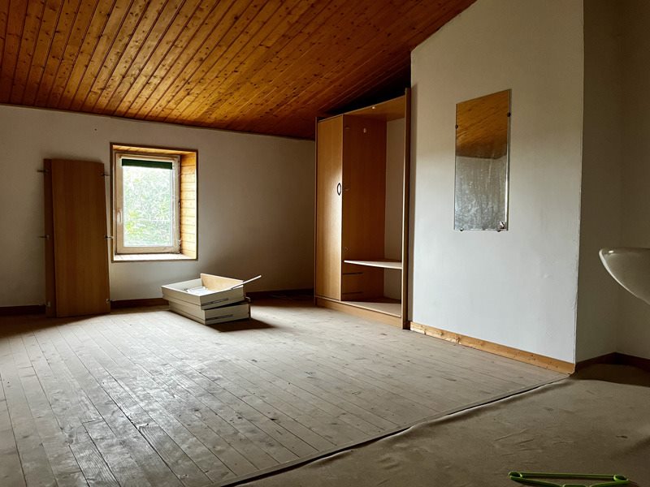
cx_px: 325
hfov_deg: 67.3
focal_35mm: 26
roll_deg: -0.4
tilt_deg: -1.6
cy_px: 244
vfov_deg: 53.1
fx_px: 488
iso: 500
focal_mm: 5.1
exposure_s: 1/41
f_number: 1.6
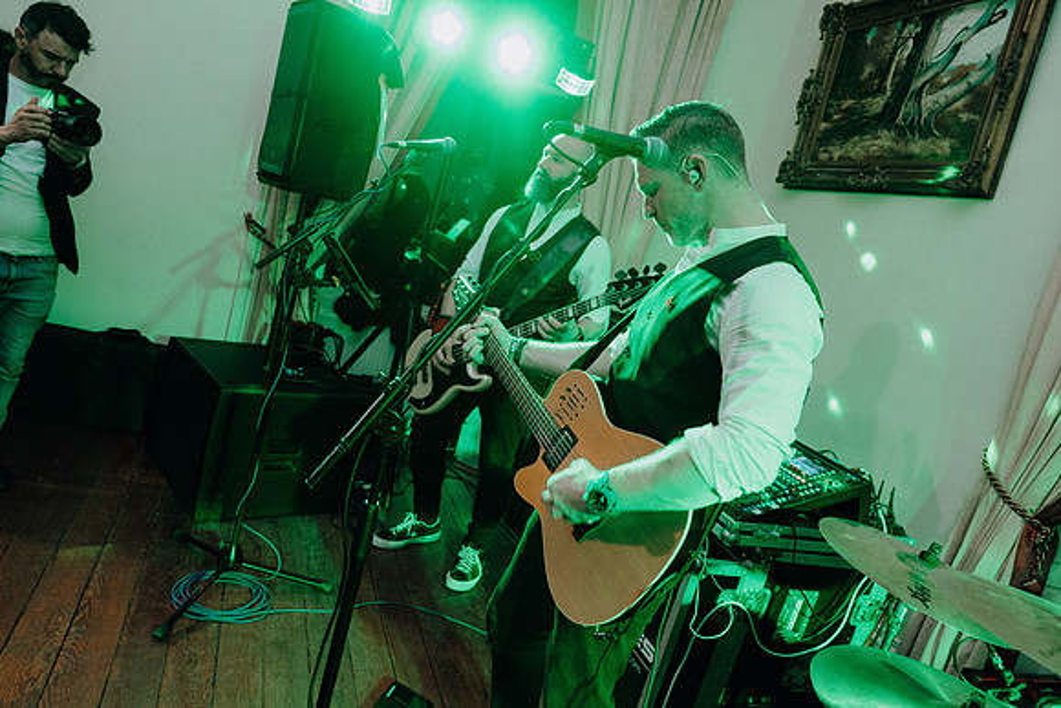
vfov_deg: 53.2
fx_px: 707
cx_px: 530
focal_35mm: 24
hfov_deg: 73.7
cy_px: 354
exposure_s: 1/160
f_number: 3.5
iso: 2500
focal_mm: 24
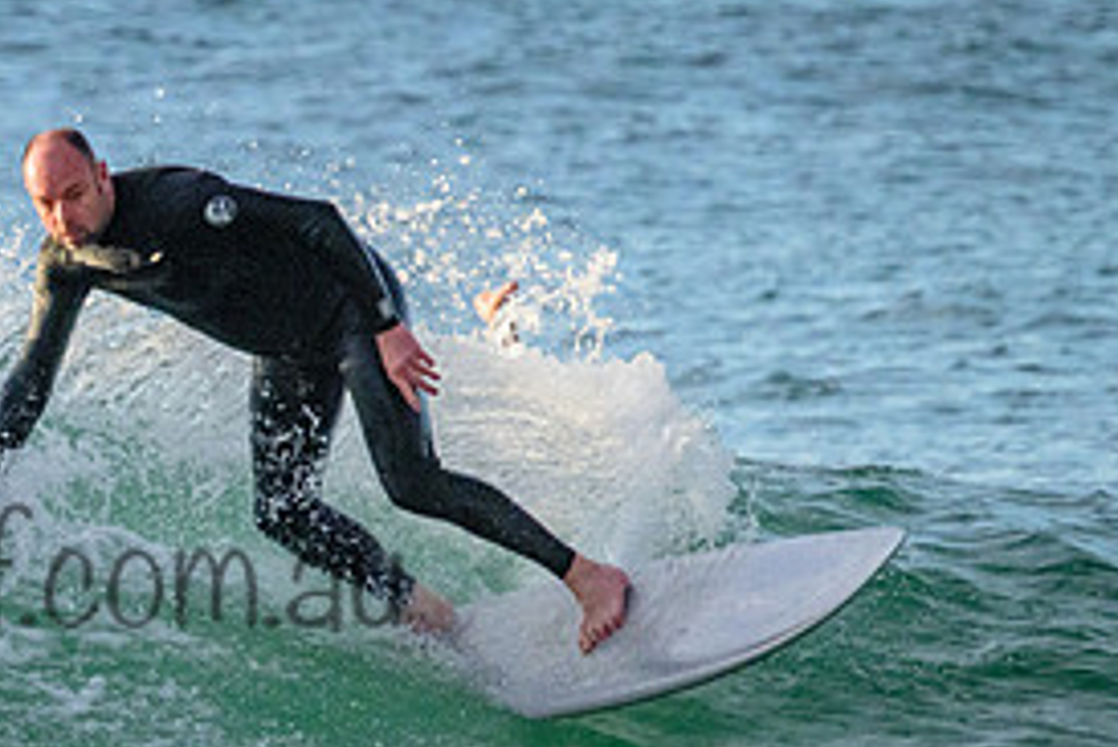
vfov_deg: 0.8
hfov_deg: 1.2
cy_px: 533
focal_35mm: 1694
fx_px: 52634
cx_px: -29
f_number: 11
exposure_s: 1/1250
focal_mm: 800
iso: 5600
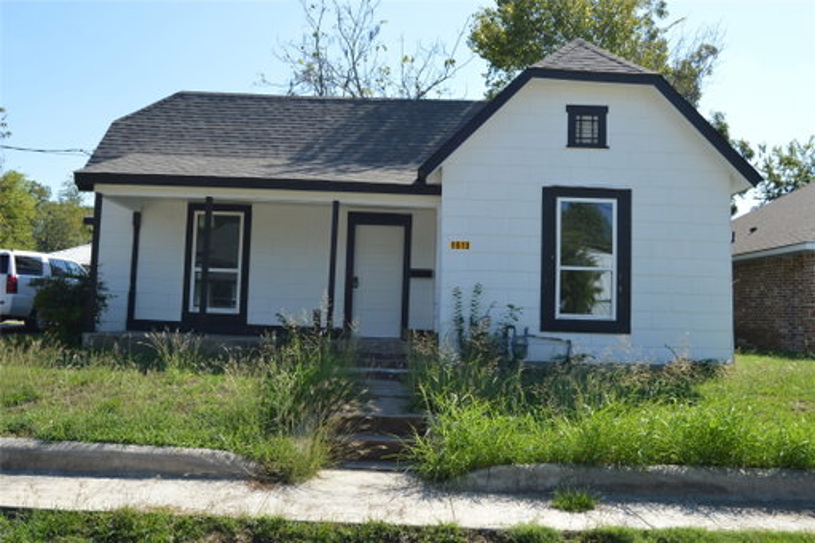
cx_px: 408
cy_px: 272
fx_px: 747
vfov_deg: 39.9
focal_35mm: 33
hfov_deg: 57.3
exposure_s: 1/200
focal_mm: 22
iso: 100
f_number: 7.1
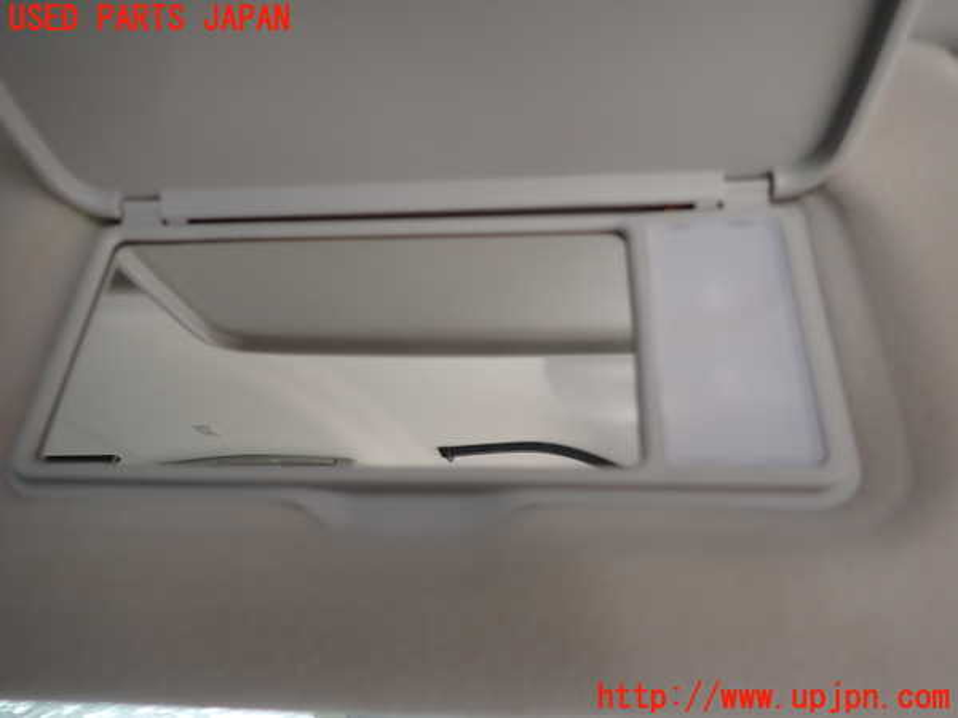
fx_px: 692
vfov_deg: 54.9
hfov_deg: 69.4
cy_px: 359
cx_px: 479
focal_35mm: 25
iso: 100
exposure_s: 1/80
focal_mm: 4.5
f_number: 2
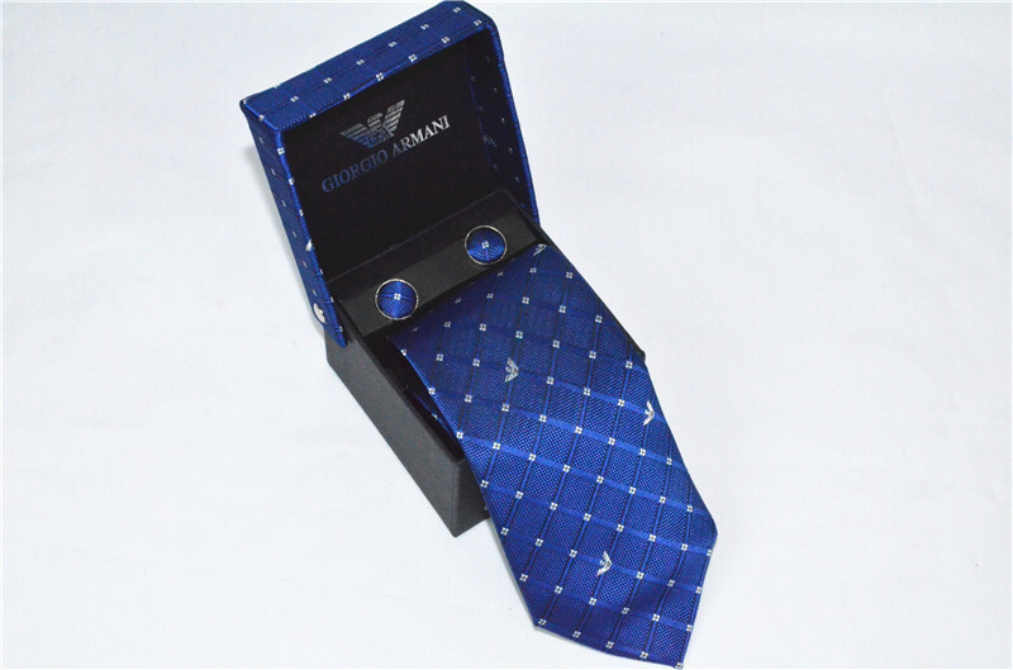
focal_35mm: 72
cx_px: 506
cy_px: 335
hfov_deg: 28.1
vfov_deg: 18.8
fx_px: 2021
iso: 6400
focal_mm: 48
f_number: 25
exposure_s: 1/250
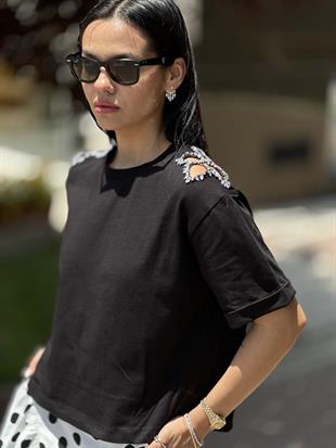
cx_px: 168
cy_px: 224
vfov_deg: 25.3
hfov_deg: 19.1
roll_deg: -2.7
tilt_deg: -12.0
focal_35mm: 77
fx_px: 996
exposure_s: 1/209
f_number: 2.8
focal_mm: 9
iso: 32
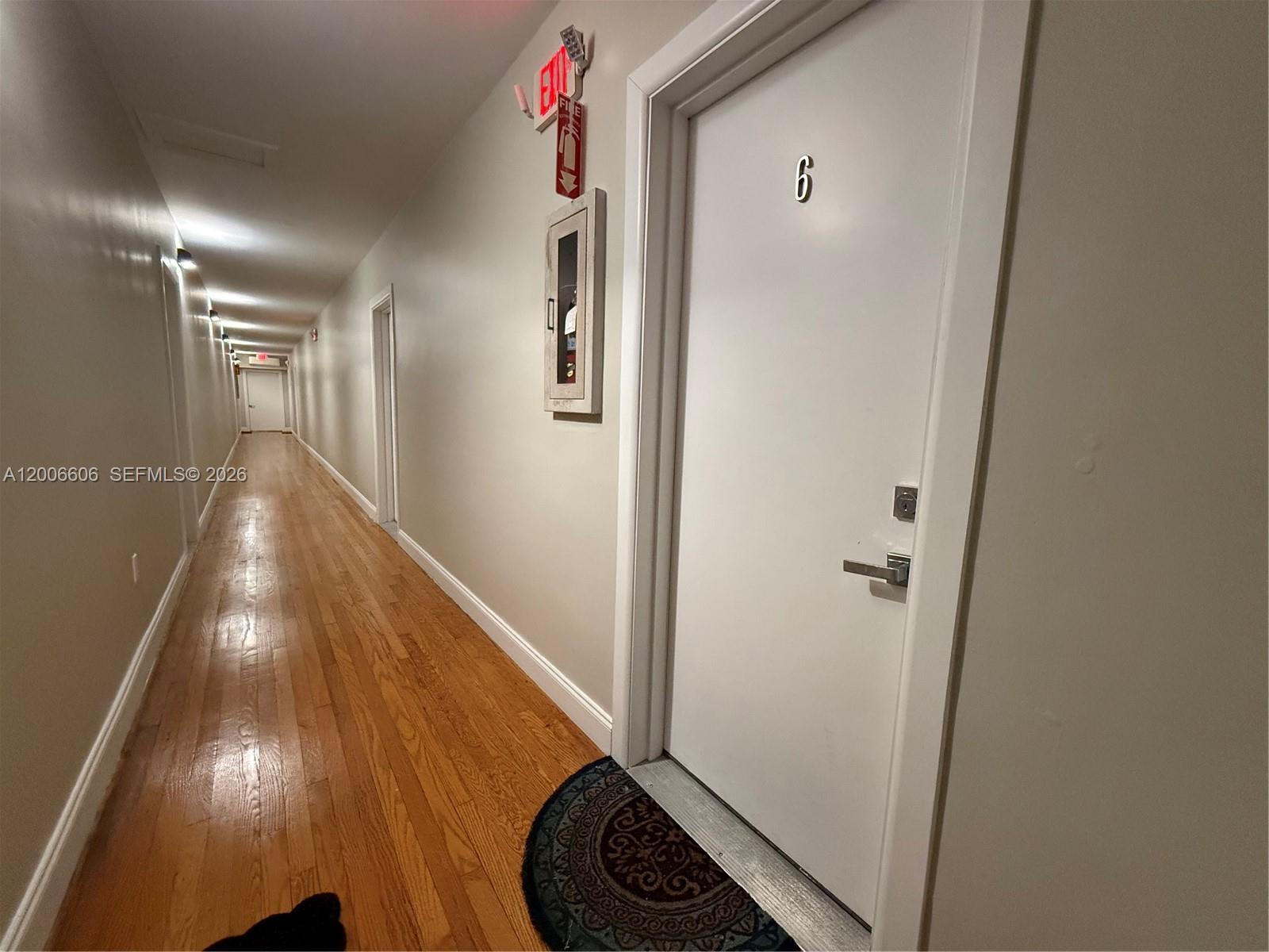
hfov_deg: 102.1
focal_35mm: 14
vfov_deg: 85.7
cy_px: 476
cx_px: 634
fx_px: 513
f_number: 2.2
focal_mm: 2.22
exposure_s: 1/60
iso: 640
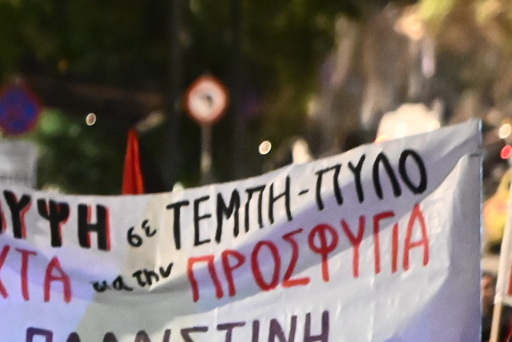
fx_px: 10353
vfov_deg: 1.9
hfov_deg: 2.8
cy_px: 523
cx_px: -112
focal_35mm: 728
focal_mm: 135
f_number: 2.8
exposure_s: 1/250
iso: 6400
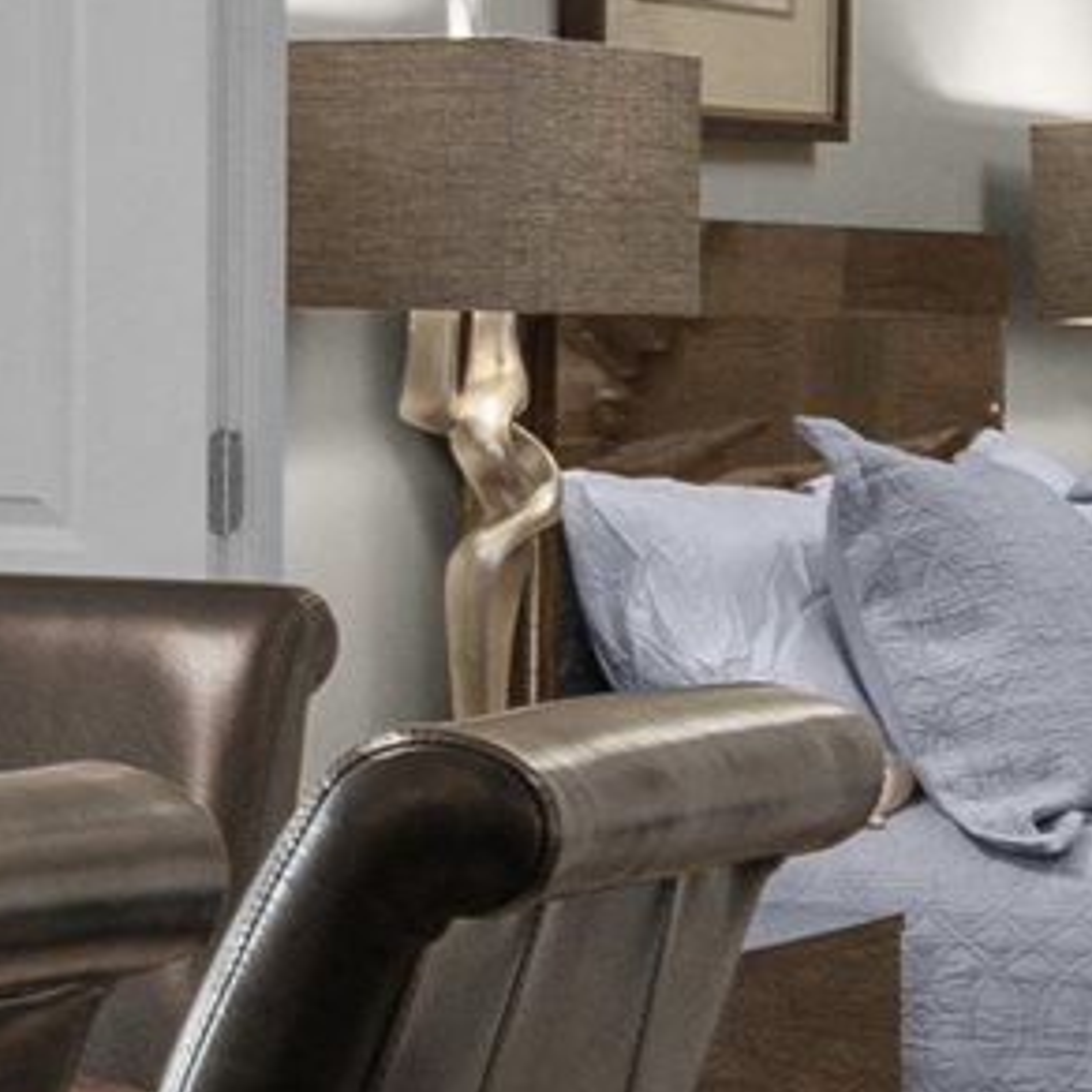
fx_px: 4783
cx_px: -1709
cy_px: 266
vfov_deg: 13.0
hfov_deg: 10.7
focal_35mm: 134
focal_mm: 10
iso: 100
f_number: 4.5
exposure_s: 1/3
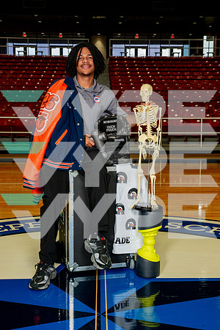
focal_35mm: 48
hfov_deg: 28.1
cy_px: 165
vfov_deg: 41.1
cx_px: 110
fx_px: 440
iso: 800
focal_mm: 48
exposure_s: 1/200
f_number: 7.1
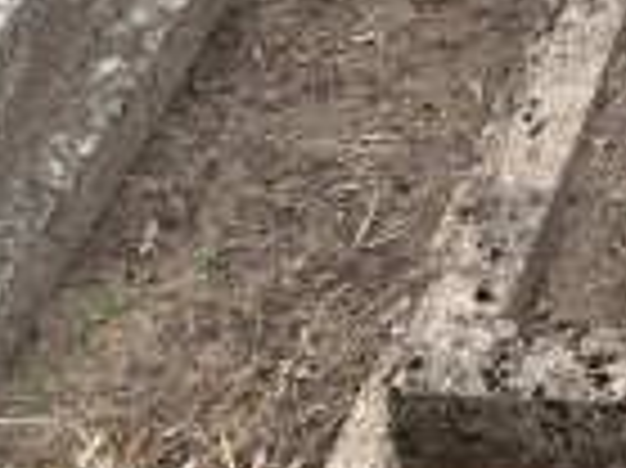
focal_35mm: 120
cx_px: 1202
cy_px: -400
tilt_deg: -31.2
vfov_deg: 11.4
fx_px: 2168
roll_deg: -4.4
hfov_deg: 14.1
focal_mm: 4.25
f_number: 1.8
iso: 25
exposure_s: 1/359
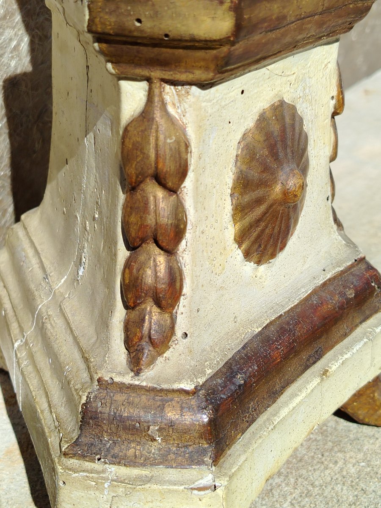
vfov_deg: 36.8
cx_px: 190
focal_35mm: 52
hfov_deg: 28.0
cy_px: 254
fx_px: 763
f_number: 1.75
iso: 100
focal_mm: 5.25
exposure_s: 1/1011
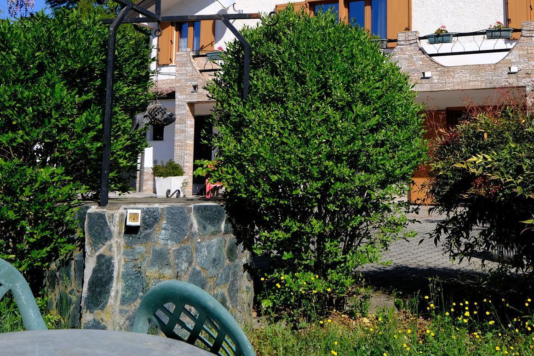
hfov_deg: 40.9
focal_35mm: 48
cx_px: 329
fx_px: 712
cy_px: 81
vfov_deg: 27.6
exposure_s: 1/800
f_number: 5.6
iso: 160
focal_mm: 19.1
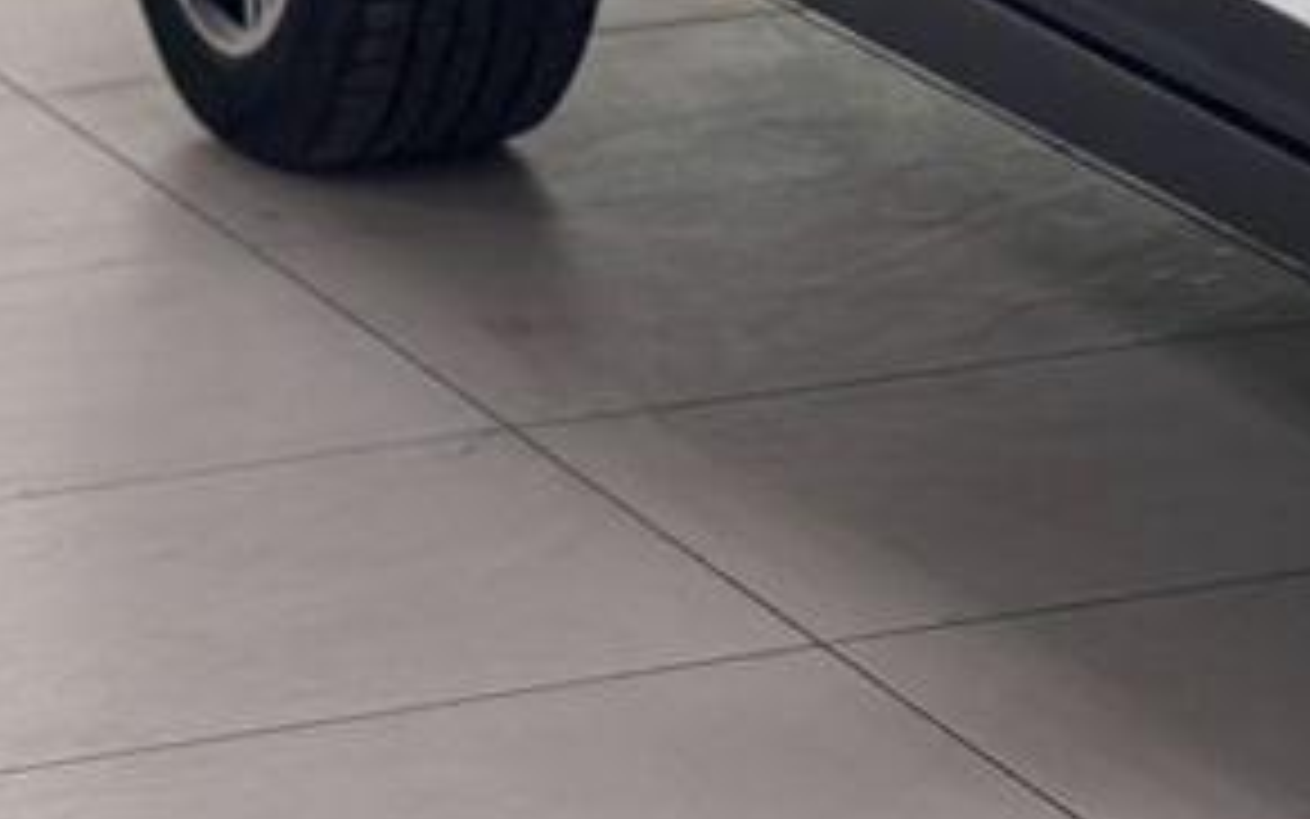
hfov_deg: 8.0
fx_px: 8999
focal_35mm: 252
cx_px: 2440
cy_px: -711
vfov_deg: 5.1
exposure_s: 1/130
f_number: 1.78
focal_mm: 6.86
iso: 80
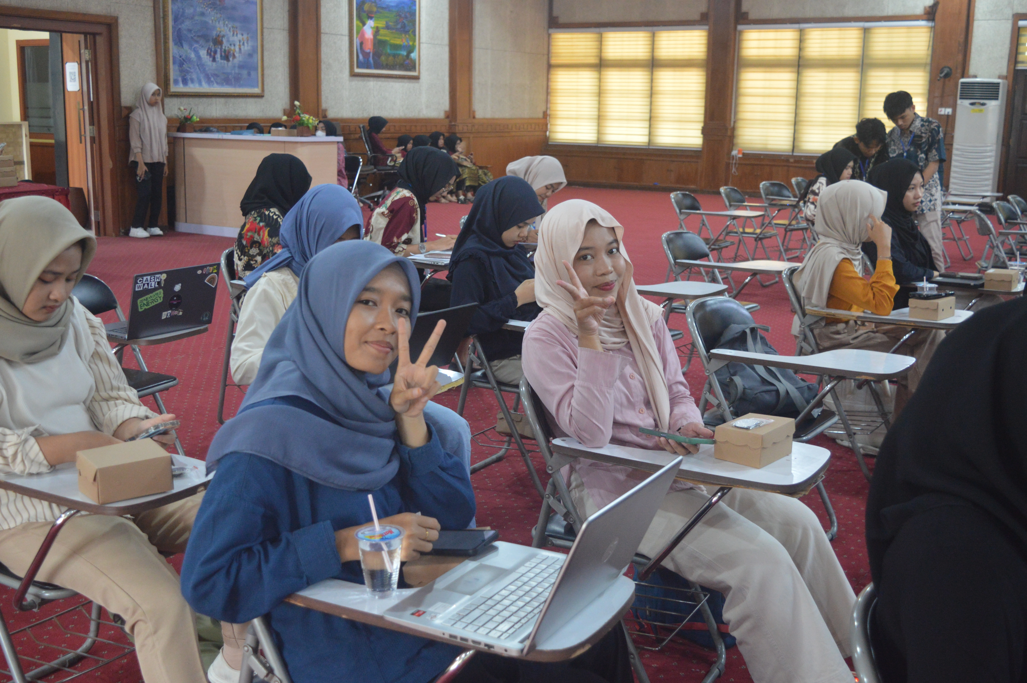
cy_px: 342
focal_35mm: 39
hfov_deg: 49.6
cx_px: 514
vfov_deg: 34.1
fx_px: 1112
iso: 1600
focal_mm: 26
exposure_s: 1/25
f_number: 4
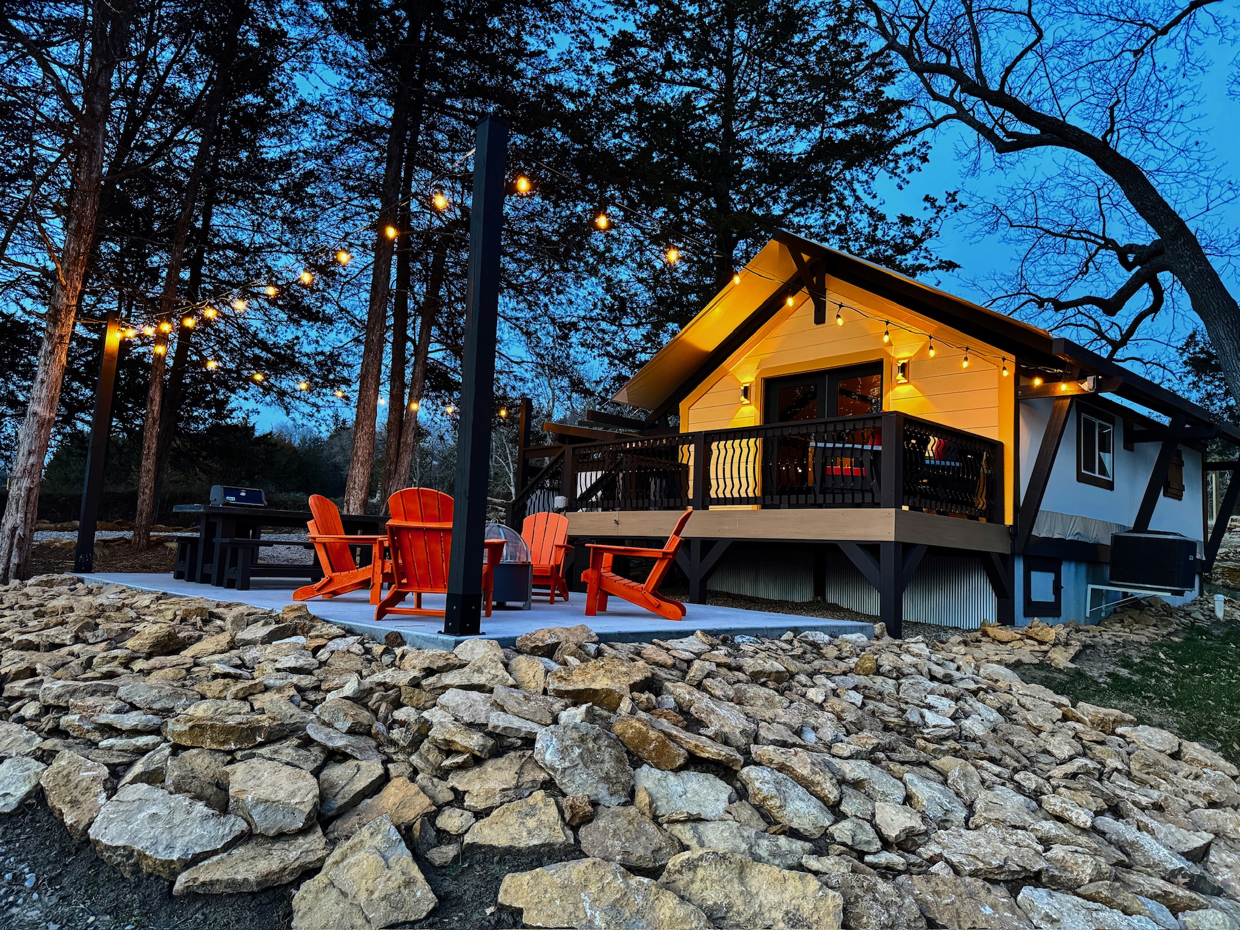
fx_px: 860
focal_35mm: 24
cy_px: 465
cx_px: 620
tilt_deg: +6.6
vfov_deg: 56.8
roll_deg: -1.7
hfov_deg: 71.6
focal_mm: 6.86
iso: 640
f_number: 1.78
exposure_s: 1/60
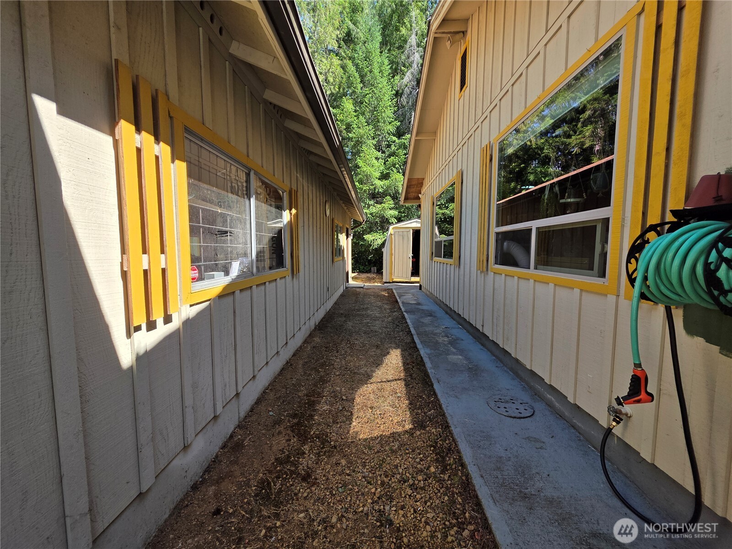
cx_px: 366
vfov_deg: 89.9
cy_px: 274
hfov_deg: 106.2
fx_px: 275
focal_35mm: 13
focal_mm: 2.2
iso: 40
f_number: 1.9
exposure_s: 1/475
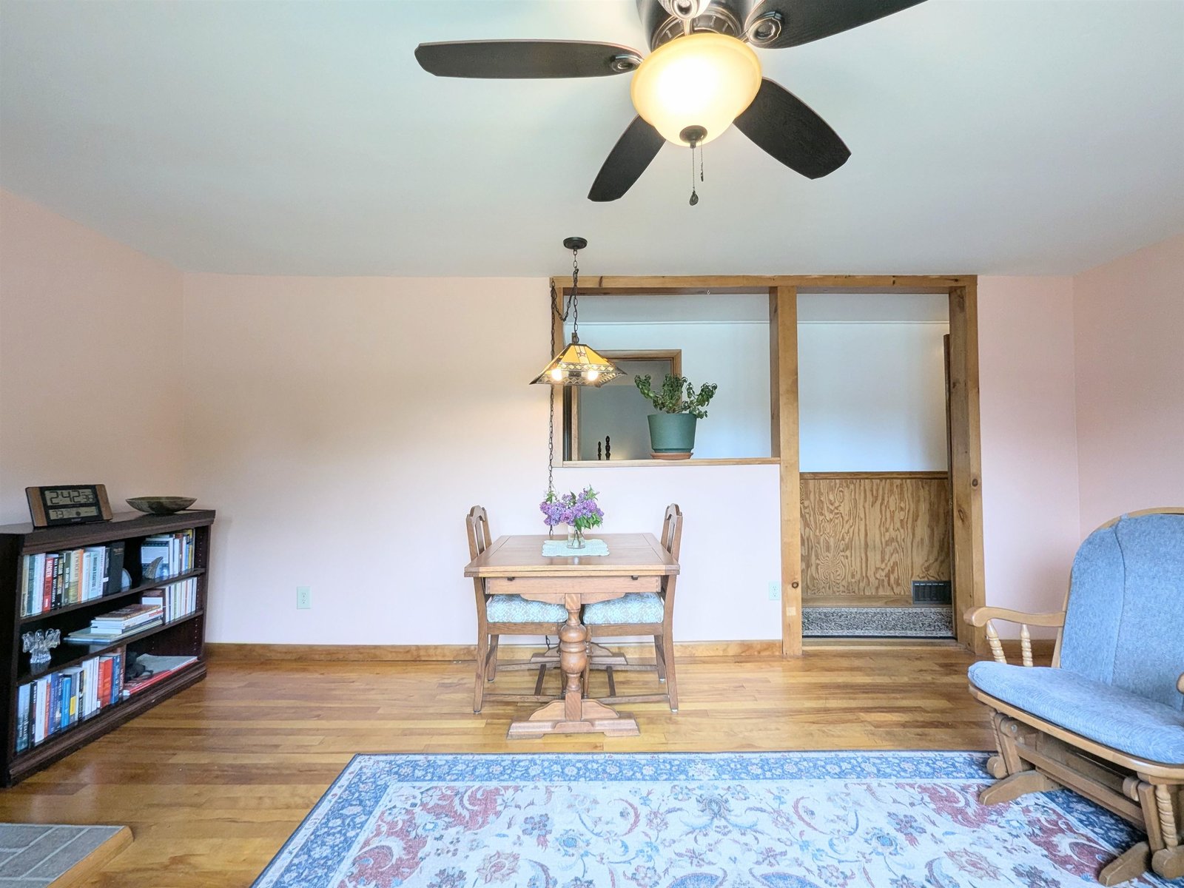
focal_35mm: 13
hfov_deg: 106.2
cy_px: 444
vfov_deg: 89.9
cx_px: 592
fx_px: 445
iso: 70
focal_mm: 1.95
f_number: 2.2
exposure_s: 1/120
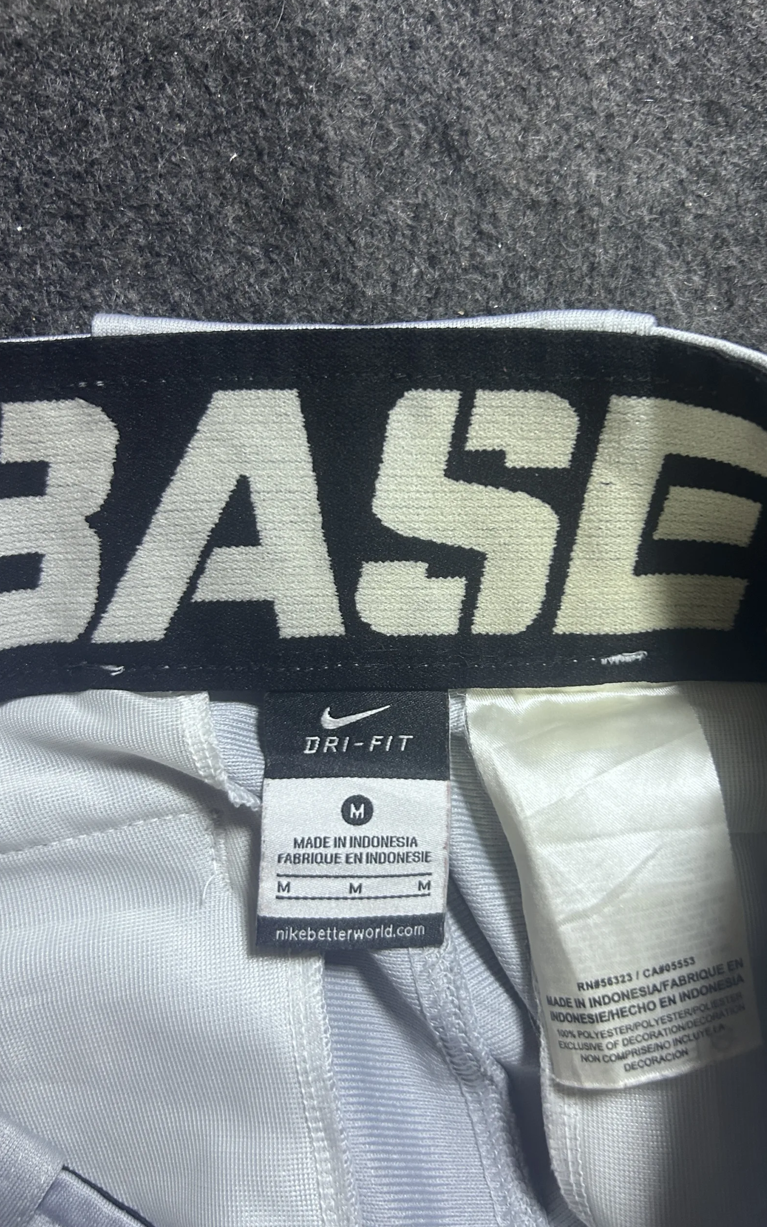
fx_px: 936
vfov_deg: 66.5
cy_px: 620
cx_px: 438
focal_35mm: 28
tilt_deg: -63.3
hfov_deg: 44.4
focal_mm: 5.7
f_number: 1.5
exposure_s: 1/50
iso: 200
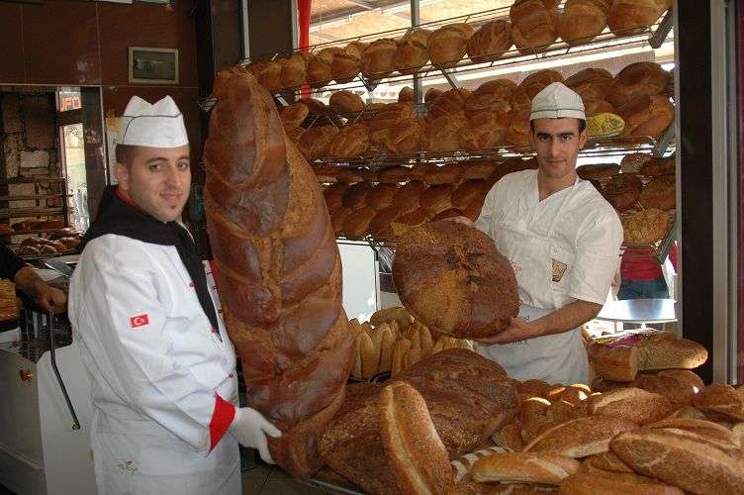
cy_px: 248
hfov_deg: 46.4
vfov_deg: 31.8
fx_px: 867
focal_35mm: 42
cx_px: 372
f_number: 3.5
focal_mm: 28
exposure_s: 1/60
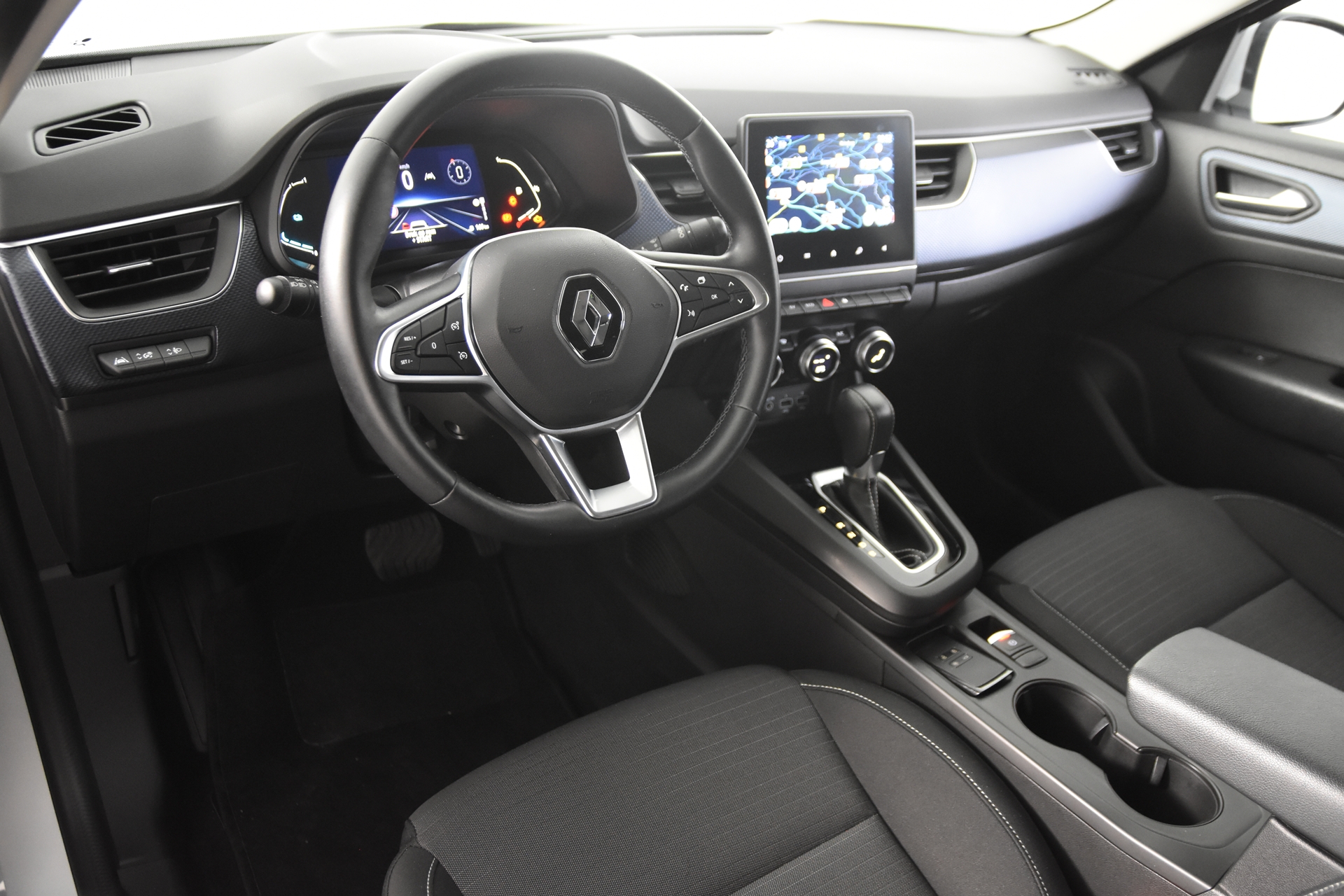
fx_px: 1120
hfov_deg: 61.9
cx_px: 672
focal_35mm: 30
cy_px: 448
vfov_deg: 43.6
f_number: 2.8
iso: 2800
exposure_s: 1/30
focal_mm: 20
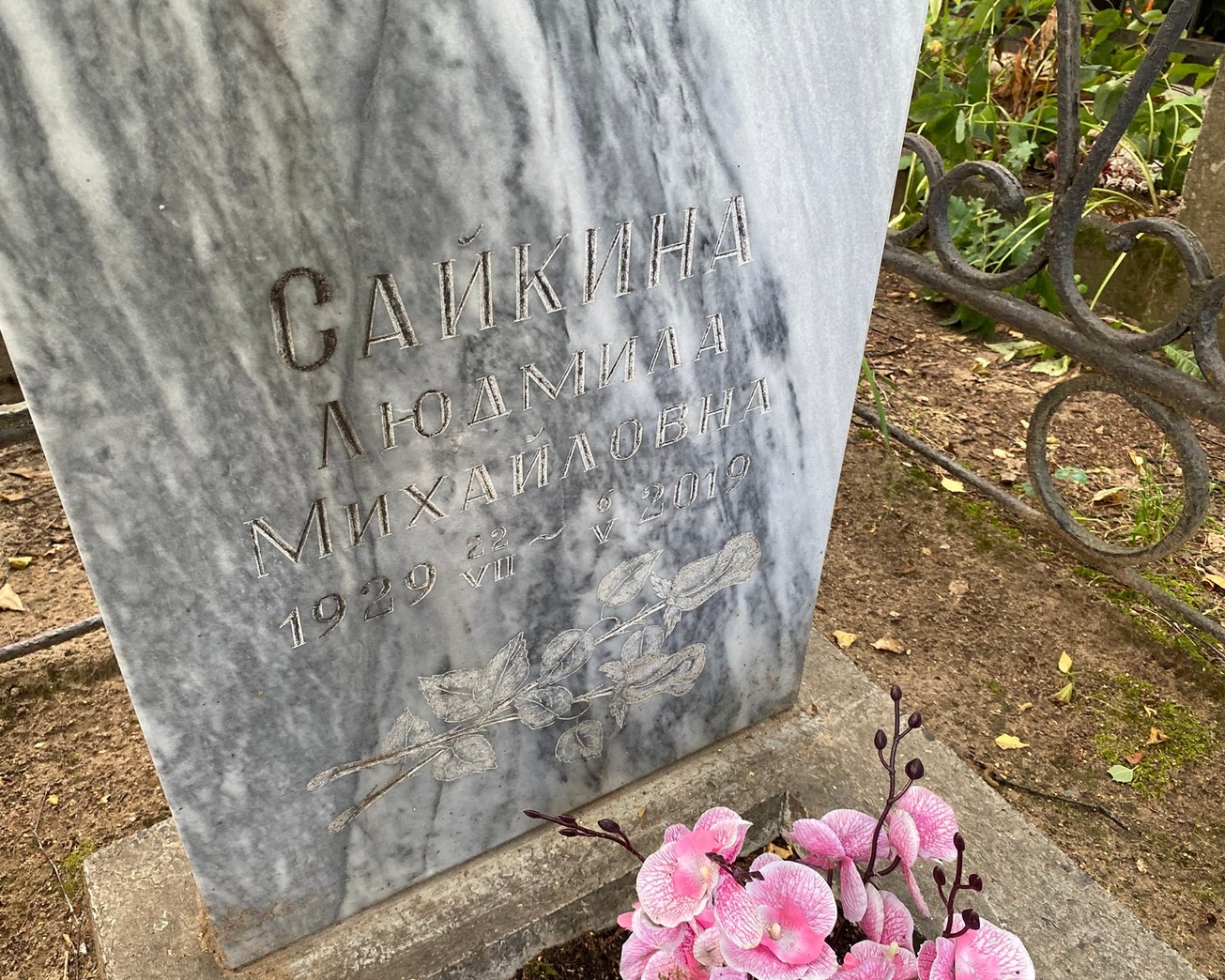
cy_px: 478
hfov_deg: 62.1
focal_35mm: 28
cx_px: 565
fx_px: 1015
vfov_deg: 51.5
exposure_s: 1/105
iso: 125
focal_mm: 4.25
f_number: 1.8
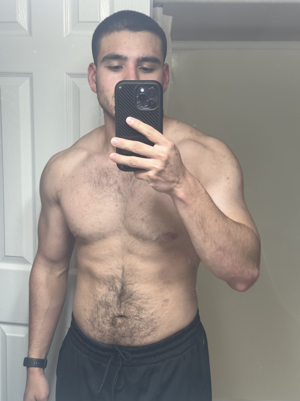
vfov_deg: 39.7
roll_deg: -1.2
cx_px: 150
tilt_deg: -9.0
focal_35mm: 48
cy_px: 200
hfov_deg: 30.3
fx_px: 555
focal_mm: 6.86
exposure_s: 1/60
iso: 80
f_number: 1.78
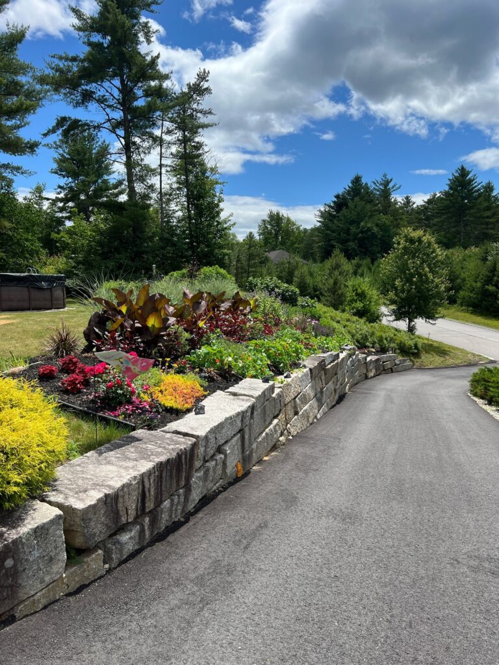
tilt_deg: -3.2
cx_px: 250
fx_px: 500
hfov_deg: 53.1
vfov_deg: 67.3
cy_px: 332
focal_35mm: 26
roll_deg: -1.2
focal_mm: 5.7
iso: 50
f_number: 1.5
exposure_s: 1/4630
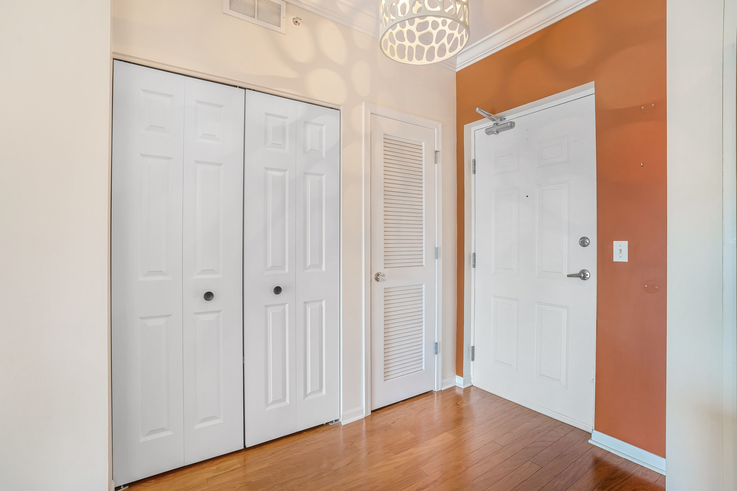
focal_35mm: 16
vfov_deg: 73.7
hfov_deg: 96.7
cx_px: 368
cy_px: 246
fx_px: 328
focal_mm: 16
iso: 640
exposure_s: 1/4
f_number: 9
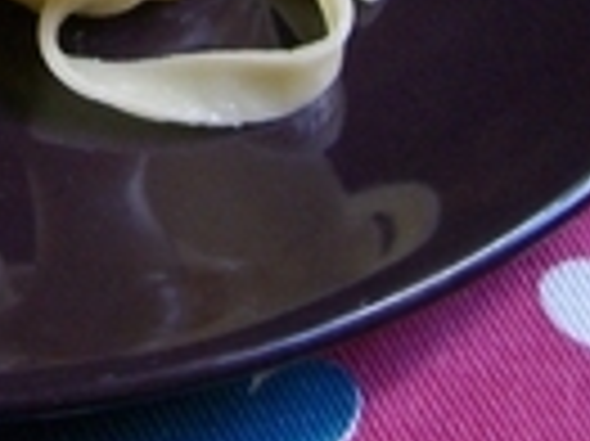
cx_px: -153
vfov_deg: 9.7
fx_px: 2469
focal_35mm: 145
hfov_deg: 13.2
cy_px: -353
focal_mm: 6.2
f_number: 2.7
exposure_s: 1/50
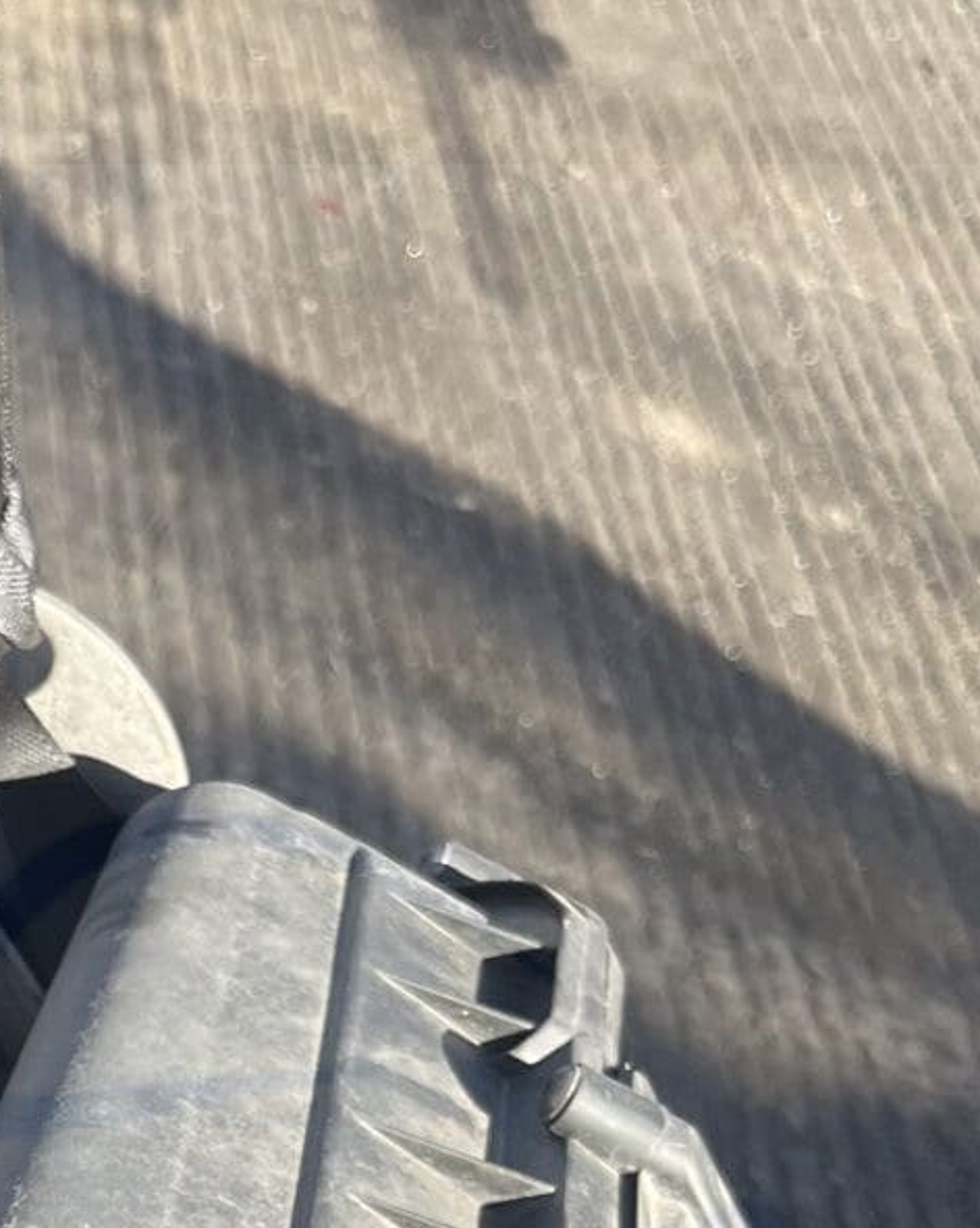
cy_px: 1760
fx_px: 3194
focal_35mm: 88
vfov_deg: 19.4
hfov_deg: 16.4
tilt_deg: -46.5
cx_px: -311
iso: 50
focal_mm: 5.1
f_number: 1.6
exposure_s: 1/611
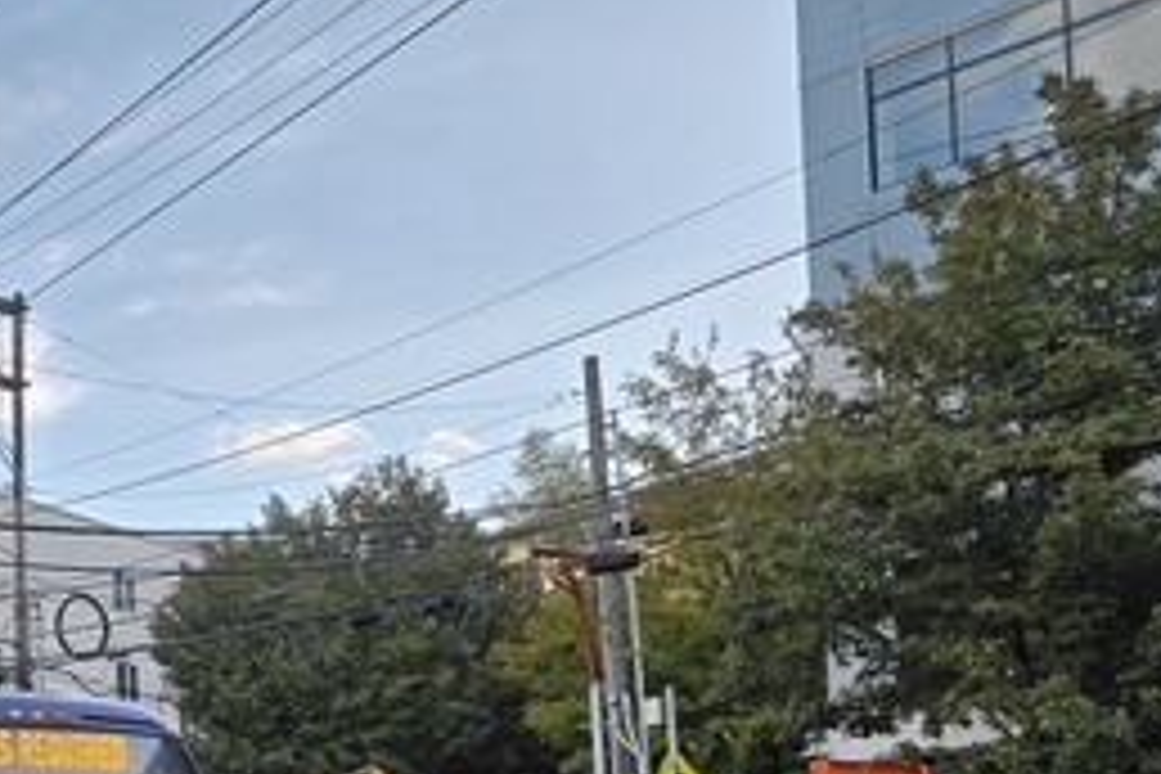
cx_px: 99
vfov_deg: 25.0
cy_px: 857
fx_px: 1612
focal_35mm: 50
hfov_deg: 36.9
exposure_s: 1/359
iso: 25
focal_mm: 6.3
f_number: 1.7
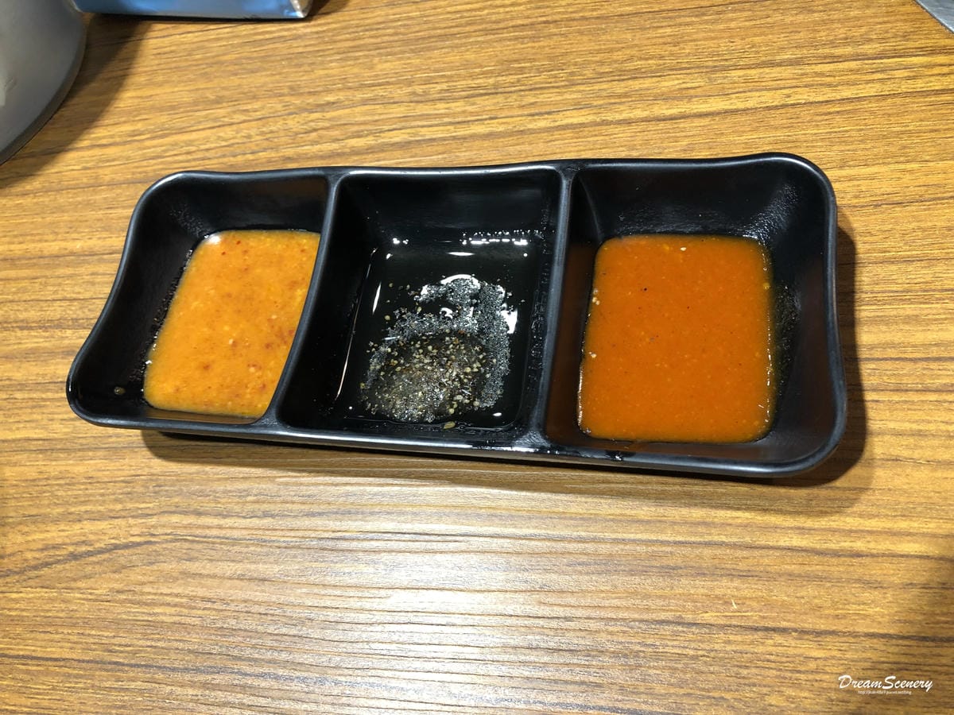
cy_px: 358
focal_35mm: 28
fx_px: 772
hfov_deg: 63.4
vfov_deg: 49.7
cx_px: 477
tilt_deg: -61.0
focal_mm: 3.99
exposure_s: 1/24
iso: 40
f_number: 1.8
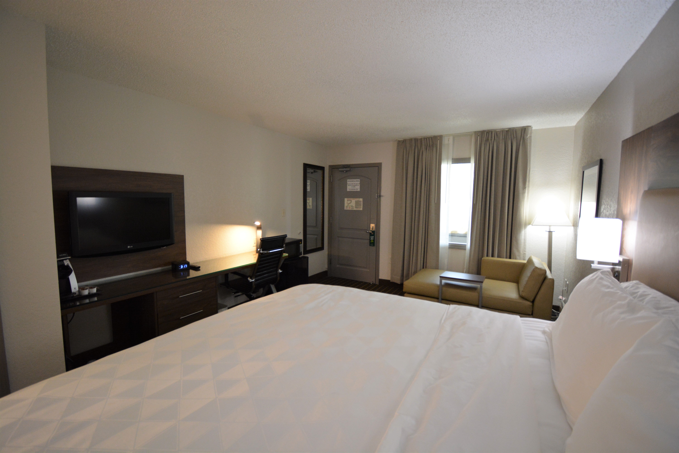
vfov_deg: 77.3
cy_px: 226
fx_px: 283
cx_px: 340
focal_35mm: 15
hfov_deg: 100.4
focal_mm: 10
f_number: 4.5
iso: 1100
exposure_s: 1/30
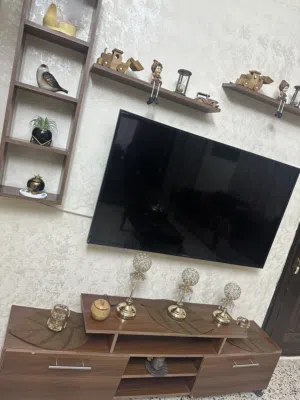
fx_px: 277
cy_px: 200
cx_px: 150
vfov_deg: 71.6
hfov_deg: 56.8
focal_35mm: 24
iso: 200
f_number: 1.78
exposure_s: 1/50
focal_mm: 6.86
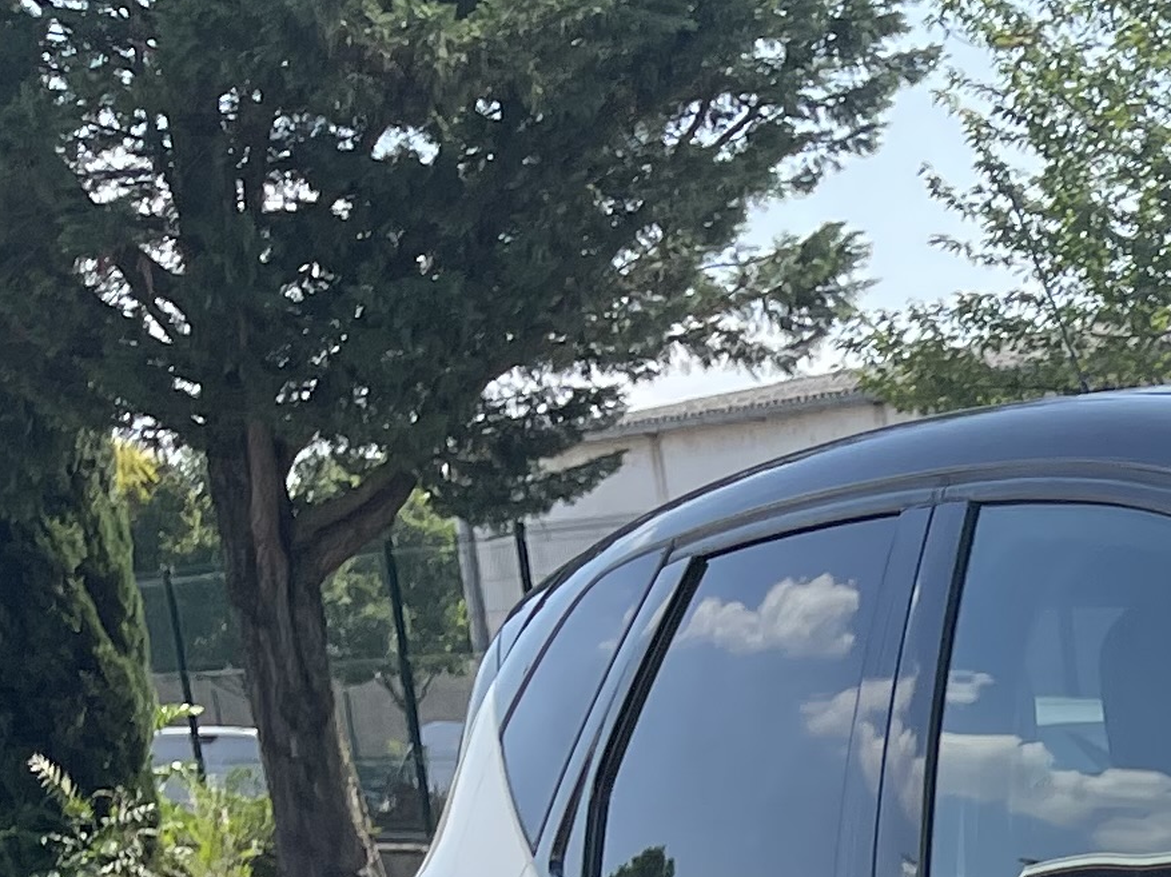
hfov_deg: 15.0
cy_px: 1984
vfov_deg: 11.1
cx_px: 2091
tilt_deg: -15.0
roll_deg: +3.2
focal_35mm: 115
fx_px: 3889
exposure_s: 1/2203
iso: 32
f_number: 1.6
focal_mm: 5.1
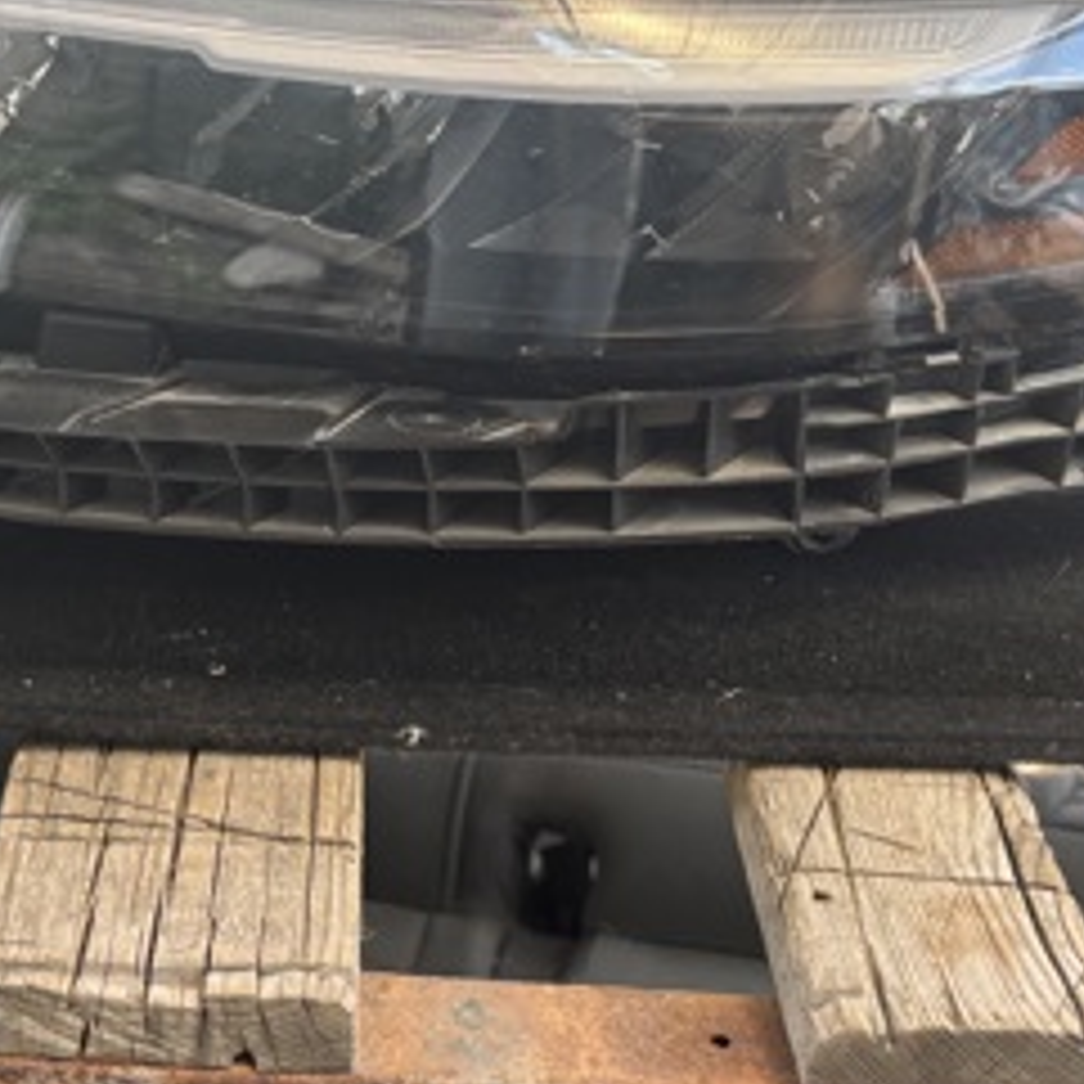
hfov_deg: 27.8
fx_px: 2161
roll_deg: -1.3
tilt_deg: -25.6
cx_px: 283
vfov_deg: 28.1
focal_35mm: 61
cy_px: 490
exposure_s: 1/217
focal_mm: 5.96
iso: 50
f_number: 1.6
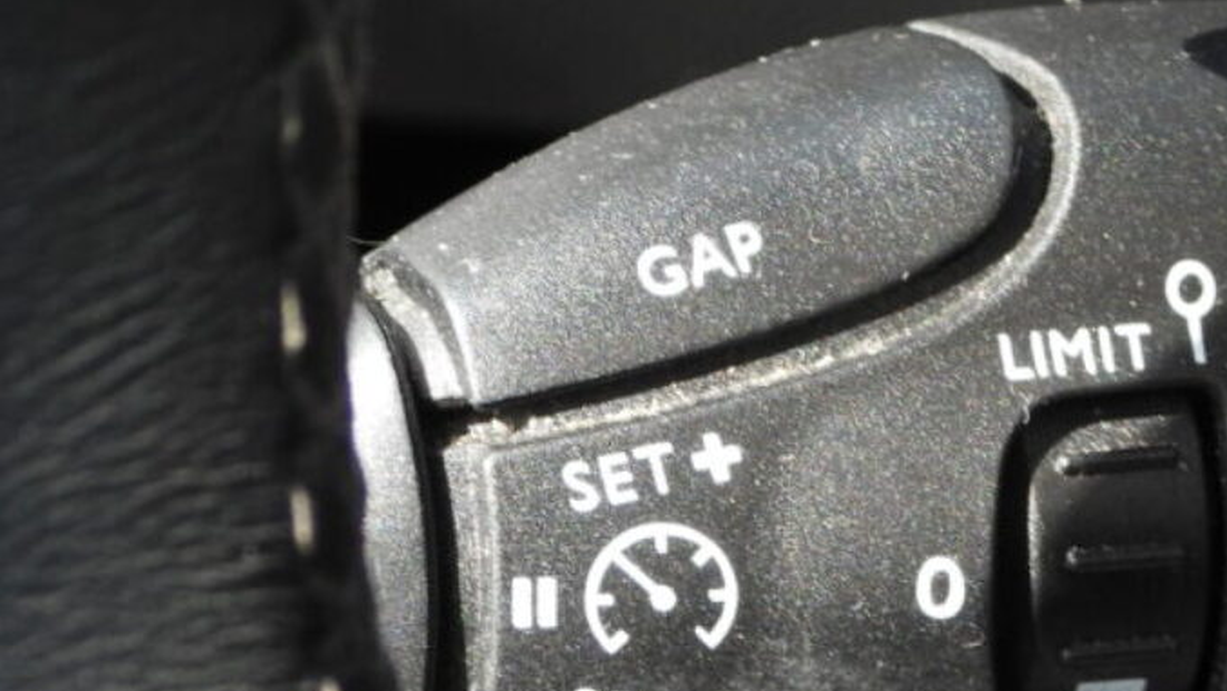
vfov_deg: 4.9
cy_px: 386
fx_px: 8135
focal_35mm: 250
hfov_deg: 8.6
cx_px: 812
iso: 100
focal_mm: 17.5
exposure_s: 1/160
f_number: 3.5
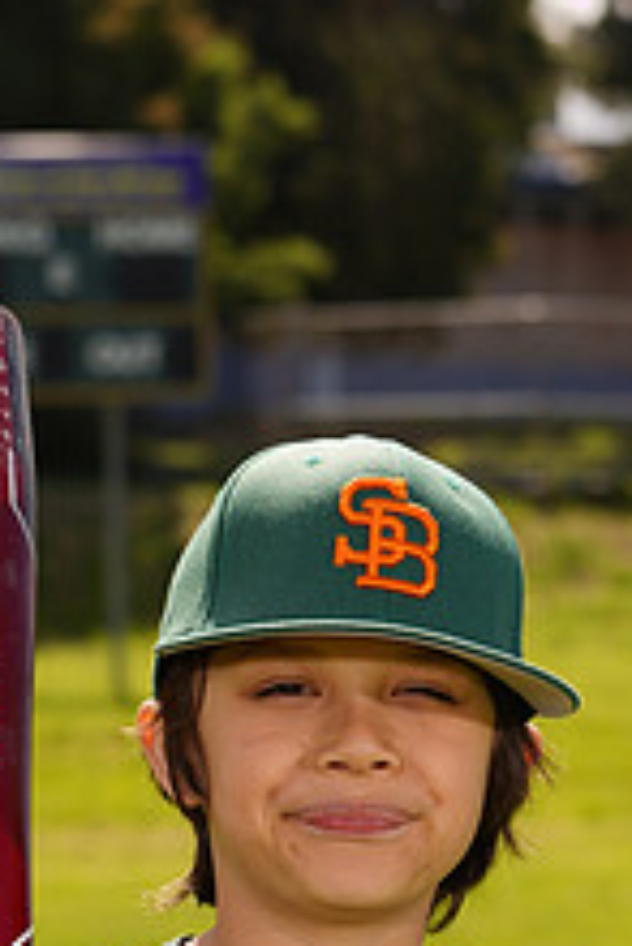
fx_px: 6941
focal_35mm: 264
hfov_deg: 5.2
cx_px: 286
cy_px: 1015
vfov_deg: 7.7
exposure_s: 1/160
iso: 80
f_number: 9
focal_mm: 100
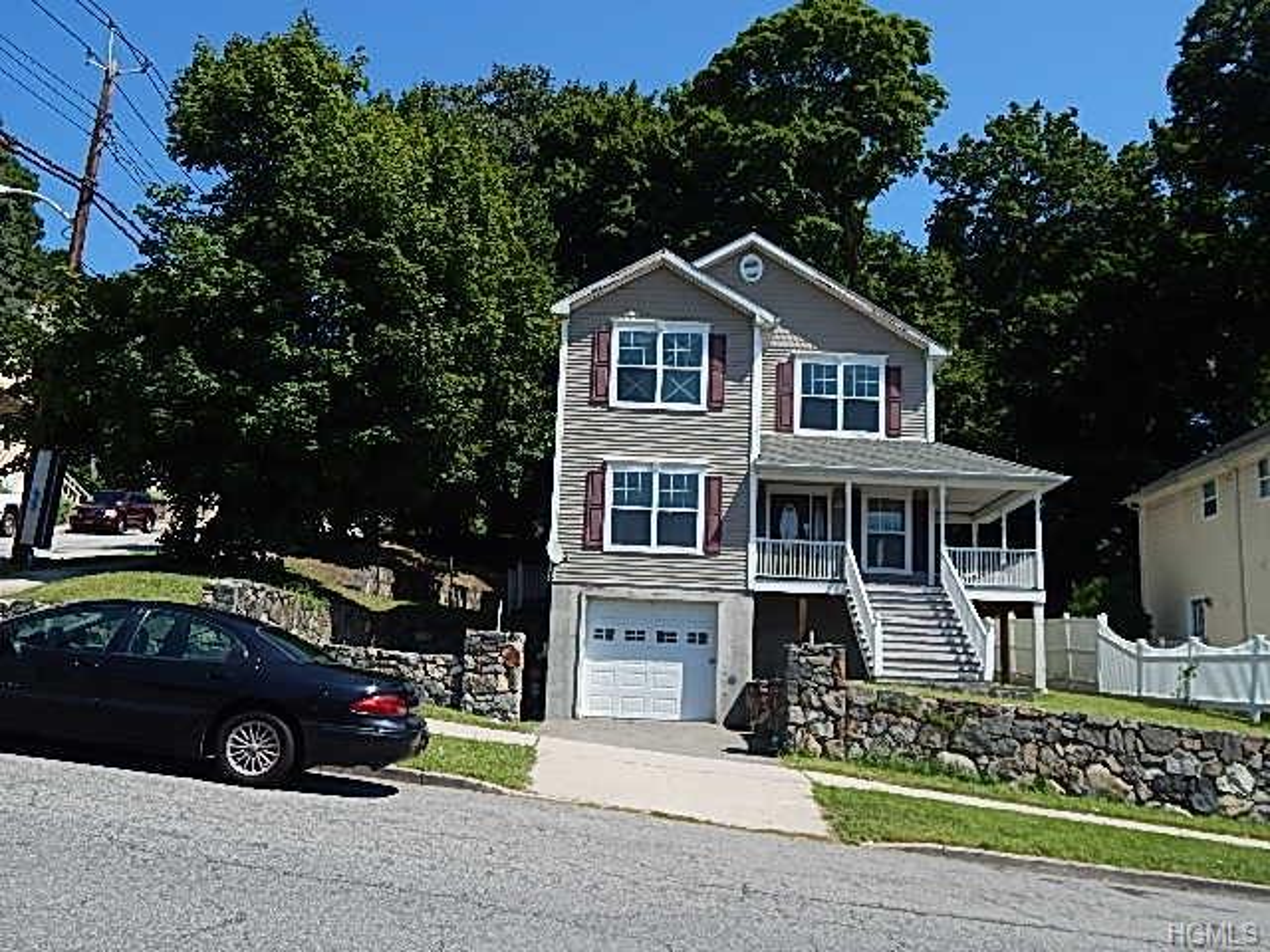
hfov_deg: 52.6
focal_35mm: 35
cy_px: 476
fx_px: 1284
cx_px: 635
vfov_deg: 40.7
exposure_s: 1/1500
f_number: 3.3
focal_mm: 6.1
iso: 125
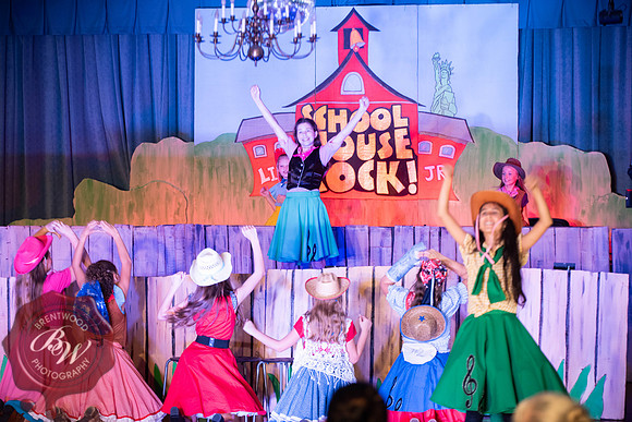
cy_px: 211
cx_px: 316
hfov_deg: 17.6
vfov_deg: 11.8
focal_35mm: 116
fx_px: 2037
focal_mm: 116
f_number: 2.8
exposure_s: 1/125
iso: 640
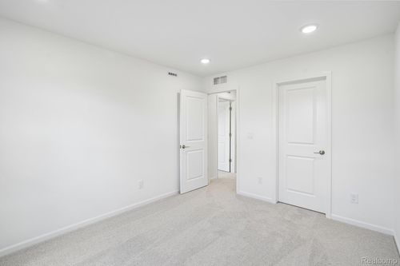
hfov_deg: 96.8
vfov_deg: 73.7
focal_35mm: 16
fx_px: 178
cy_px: 133
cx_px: 200
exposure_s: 1/60
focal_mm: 16
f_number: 8
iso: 400
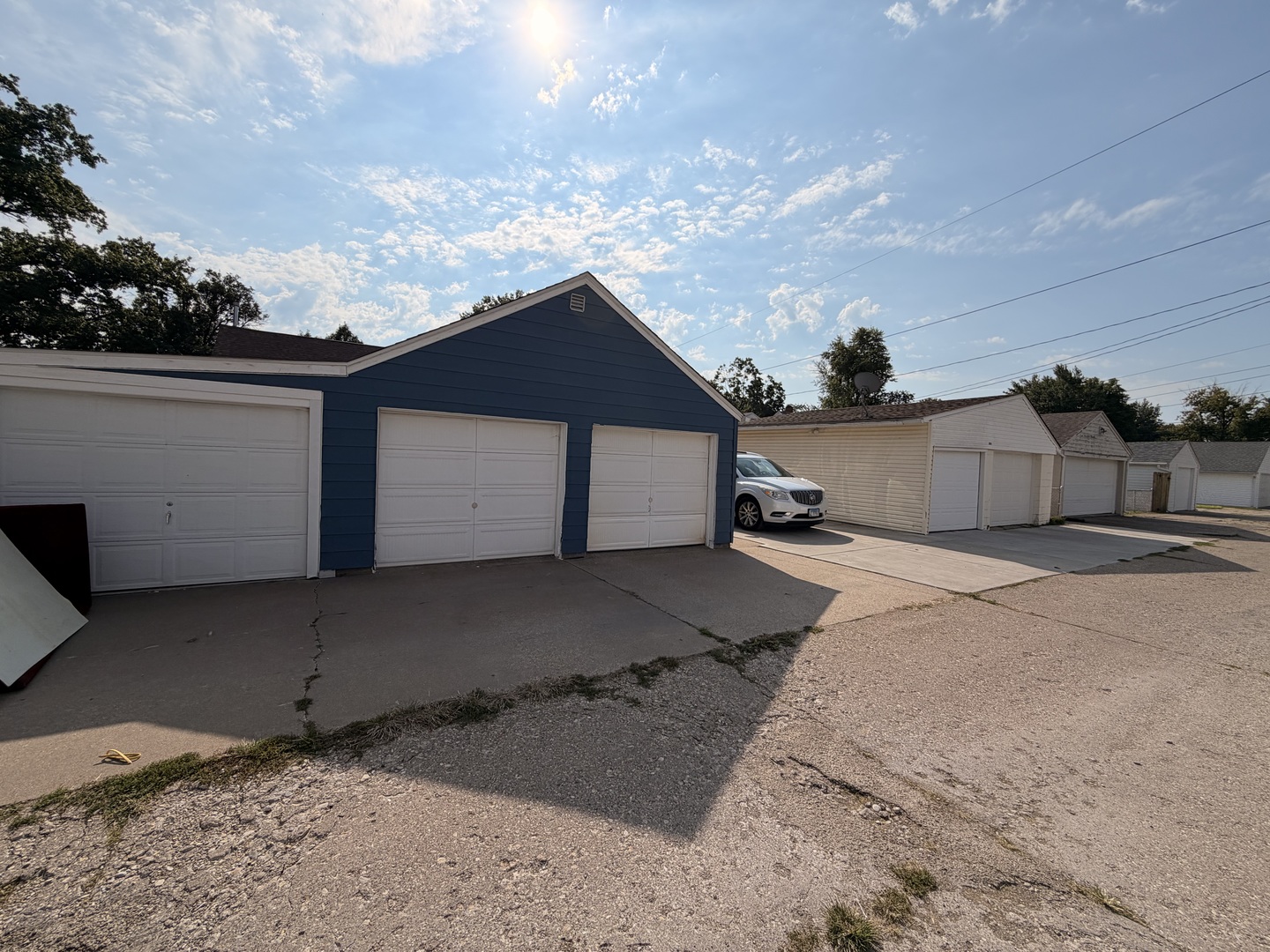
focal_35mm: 14
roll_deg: -1.6
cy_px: 476
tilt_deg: -1.9
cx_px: 635
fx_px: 514
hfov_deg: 102.1
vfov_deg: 85.7
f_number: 2.2
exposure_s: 1/2237
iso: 20
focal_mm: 2.22
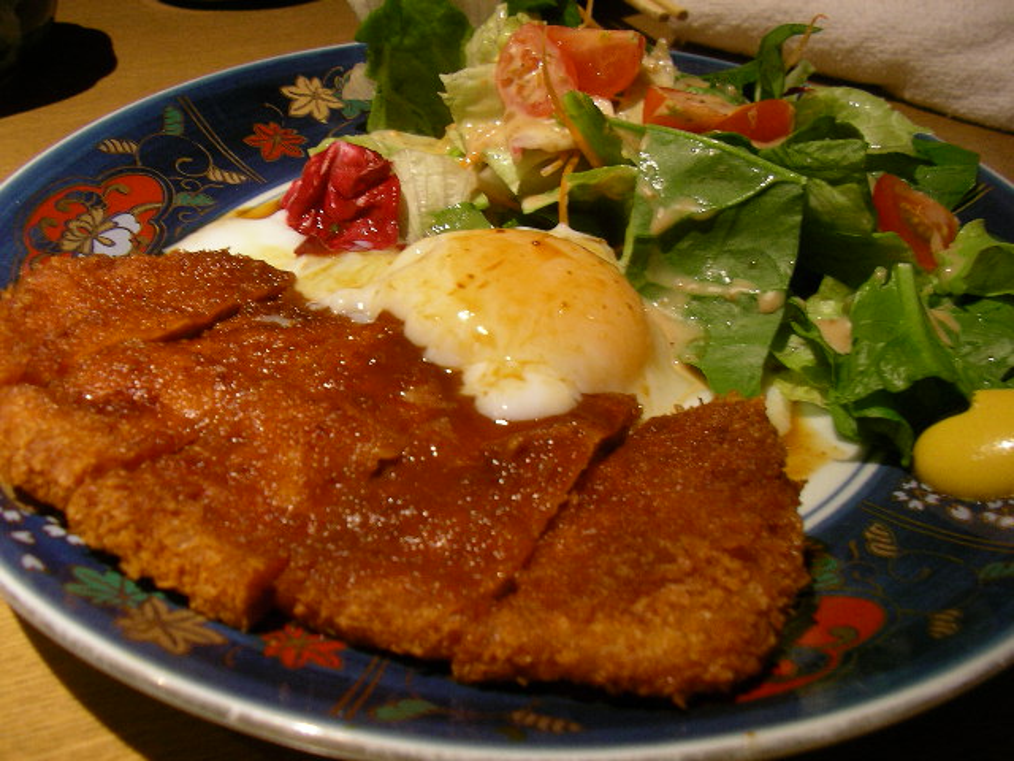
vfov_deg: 37.7
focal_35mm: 38
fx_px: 1113
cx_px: 507
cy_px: 380
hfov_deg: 49.0
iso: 100
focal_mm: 6
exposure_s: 1/3.2
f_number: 2.9
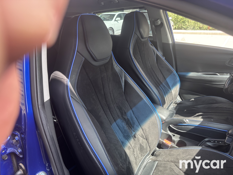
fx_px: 175
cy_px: 88
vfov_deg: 53.1
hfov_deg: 67.3
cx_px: 116
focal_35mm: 26
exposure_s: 1/121
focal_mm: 5.96
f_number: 1.6
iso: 80
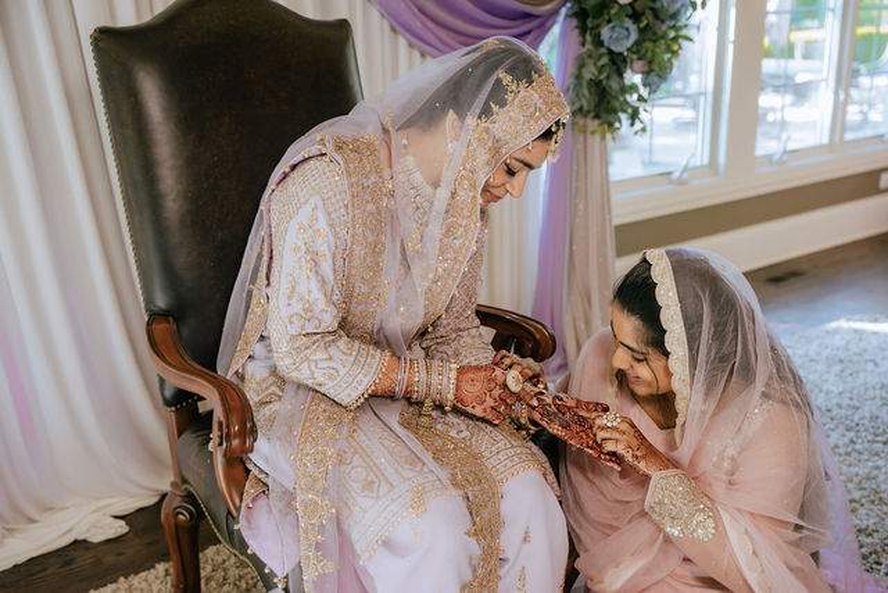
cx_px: 510
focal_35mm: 43
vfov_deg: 31.2
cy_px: 341
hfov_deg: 45.4
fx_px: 1058
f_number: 3.2
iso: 1250
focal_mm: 37.3
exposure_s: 1/200
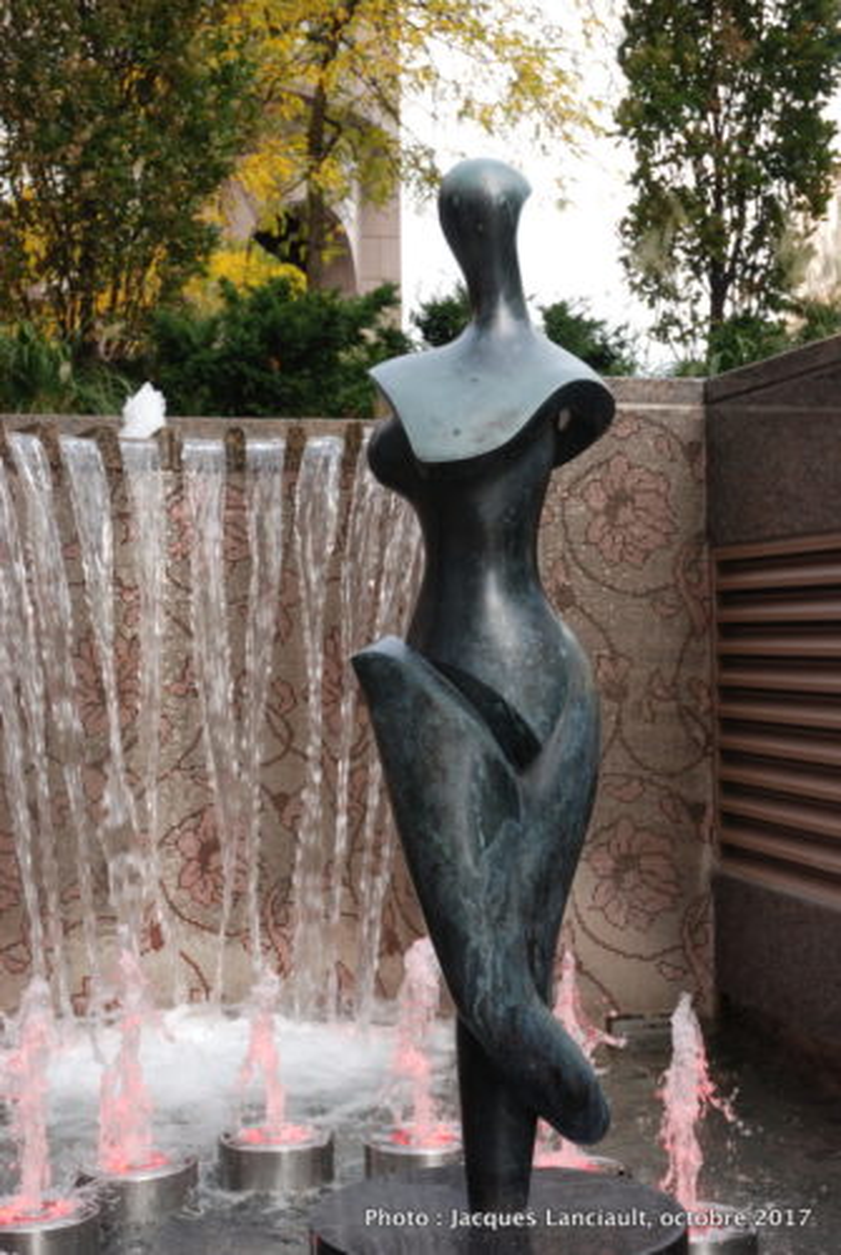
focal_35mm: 57
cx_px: 420
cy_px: 628
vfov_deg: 35.0
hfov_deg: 23.9
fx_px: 1990
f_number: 7.1
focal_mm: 38
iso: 400
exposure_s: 1/200
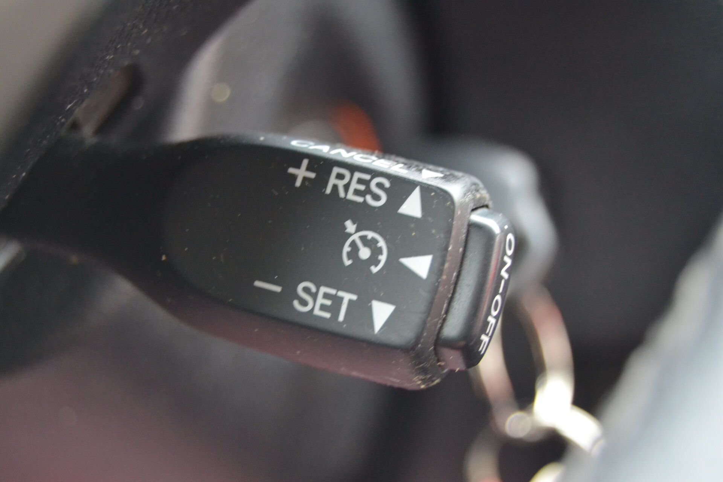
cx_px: 362
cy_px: 241
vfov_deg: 17.5
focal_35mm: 78
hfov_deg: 26.0
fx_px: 1566
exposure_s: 1/60
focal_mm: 52
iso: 2500
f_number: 5.6
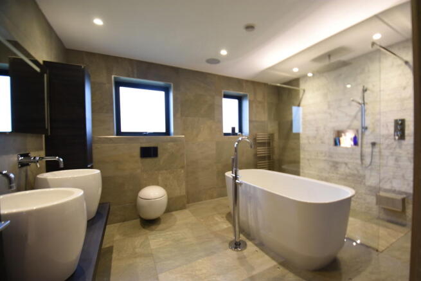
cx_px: 210
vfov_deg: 77.4
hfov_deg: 100.4
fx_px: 175
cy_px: 140
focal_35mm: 15
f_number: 3.5
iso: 100
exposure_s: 1/4
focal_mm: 10
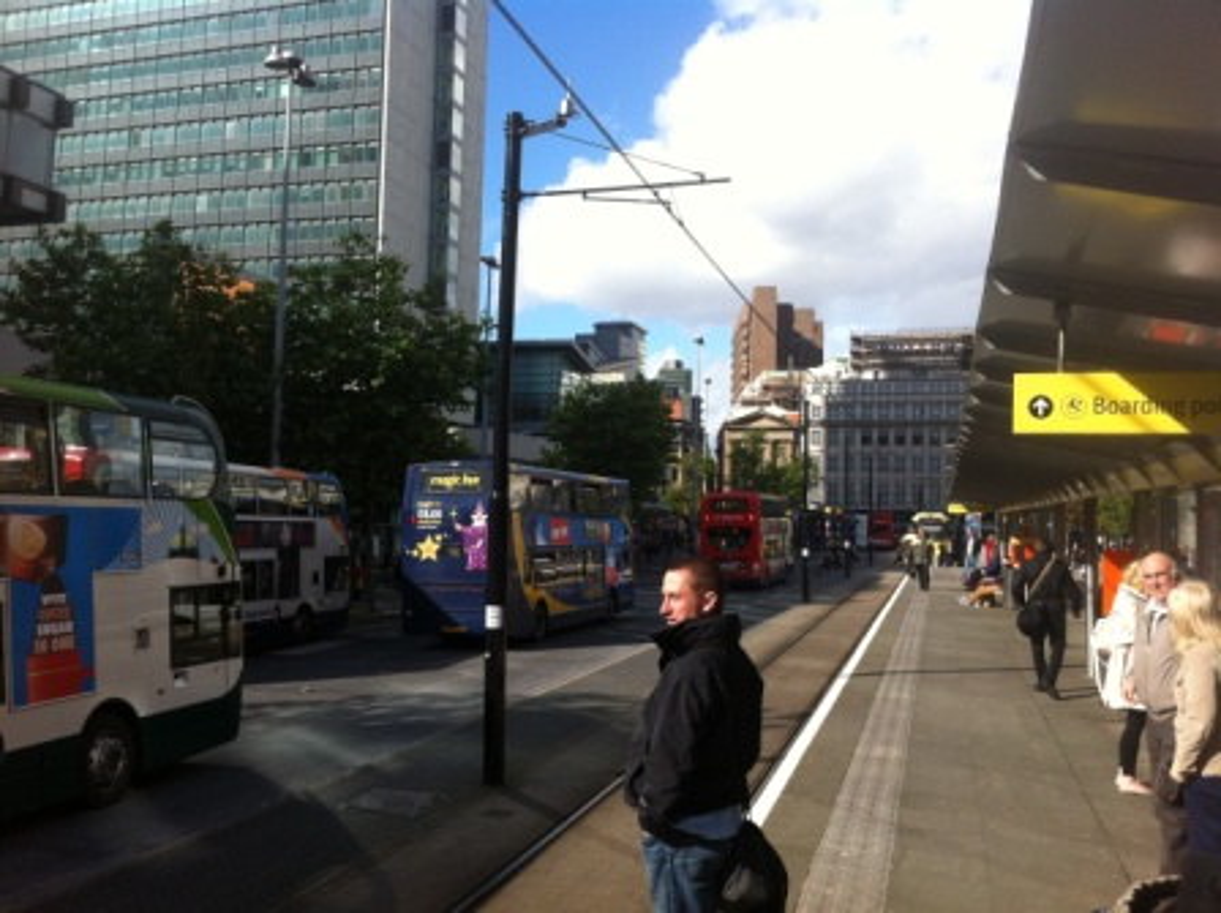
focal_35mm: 35
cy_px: 456
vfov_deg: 40.6
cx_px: 610
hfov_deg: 52.7
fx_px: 1233
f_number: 2.8
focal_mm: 3.85
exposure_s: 1/773
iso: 80
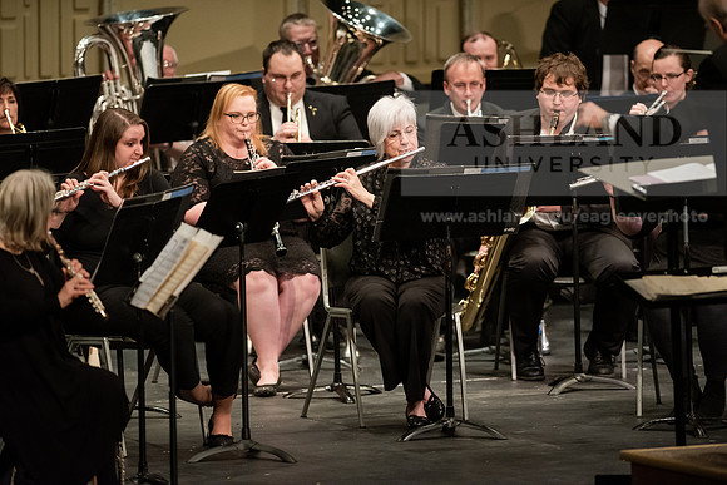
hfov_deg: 6.9
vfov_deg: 4.6
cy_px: 242
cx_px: 364
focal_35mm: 300
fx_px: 6059
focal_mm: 300
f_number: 3.5
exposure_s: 1/320
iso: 4000
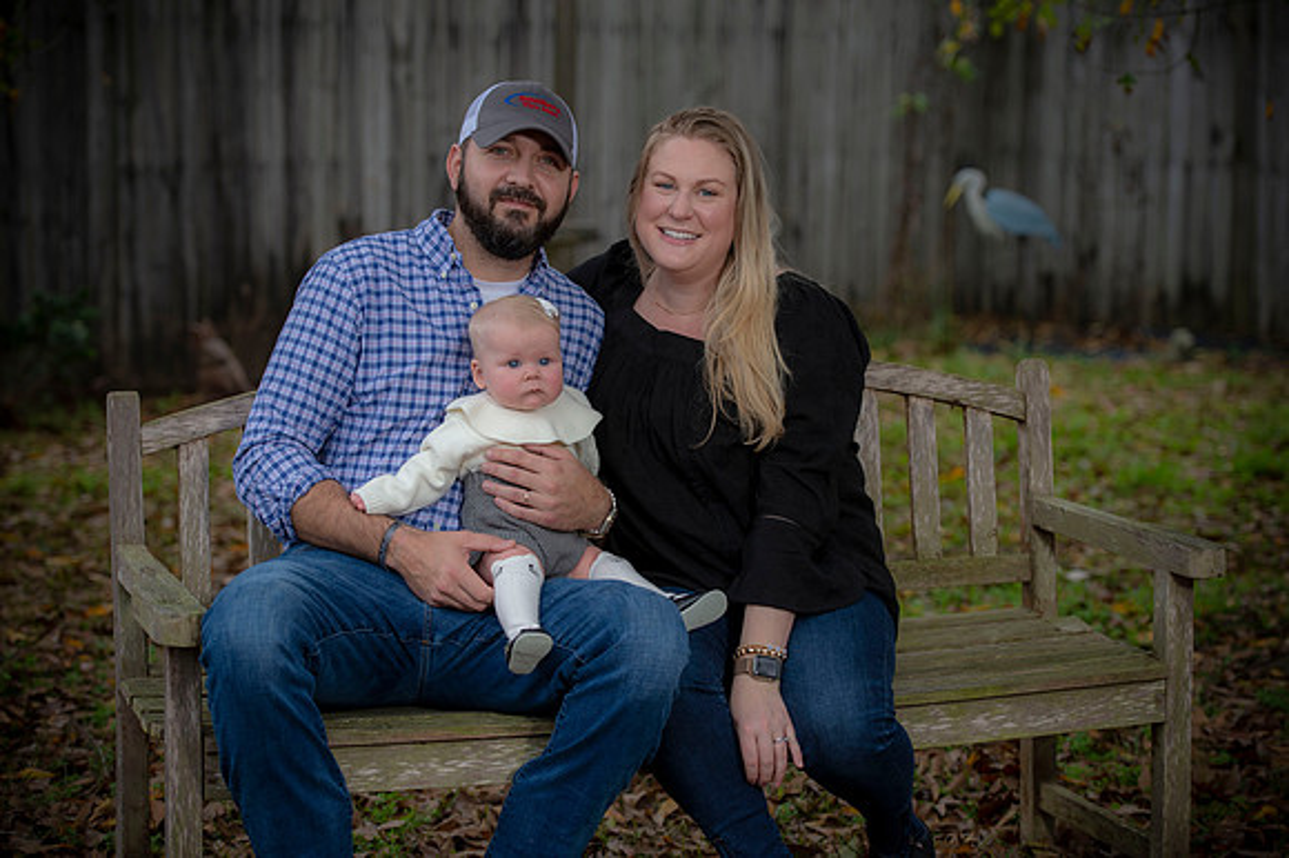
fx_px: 3077
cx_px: 644
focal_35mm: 86
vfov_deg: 15.9
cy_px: 429
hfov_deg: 23.7
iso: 160
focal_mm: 86
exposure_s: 1/200
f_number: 3.5
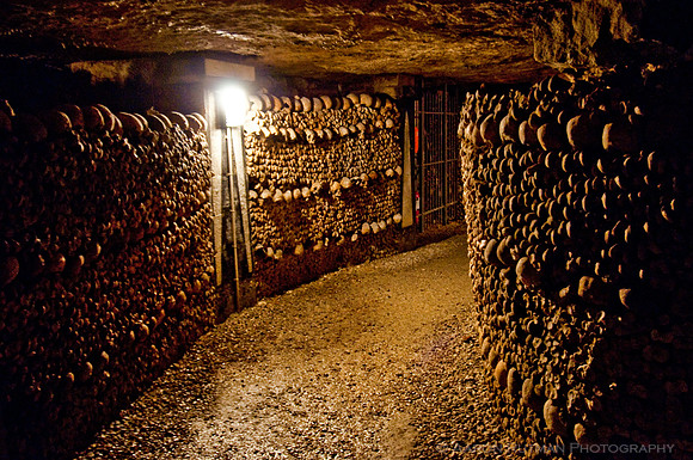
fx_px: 634
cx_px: 346
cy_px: 230
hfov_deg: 57.3
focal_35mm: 33
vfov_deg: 39.9
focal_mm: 22
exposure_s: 1
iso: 200
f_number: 4
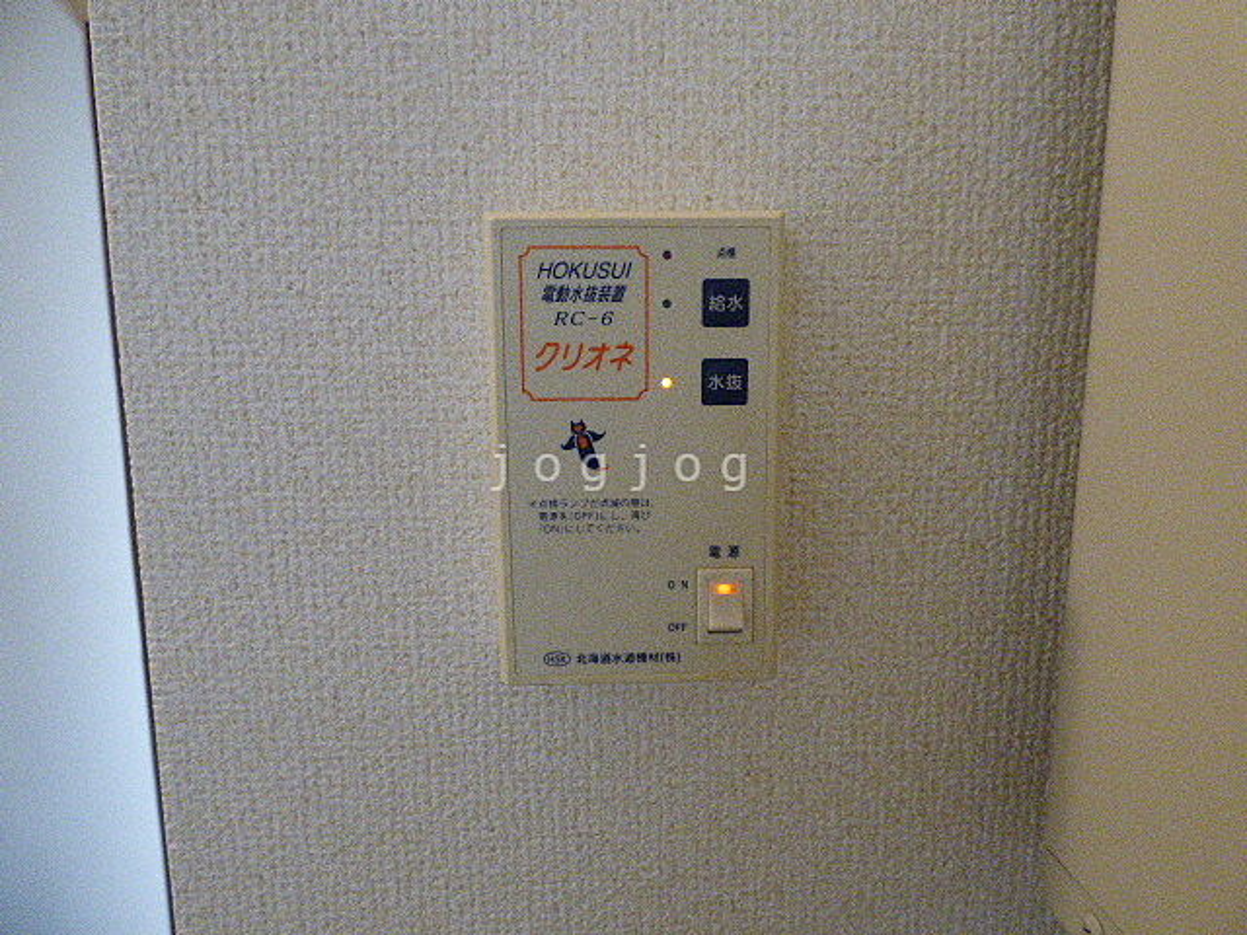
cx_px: 624
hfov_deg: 81.7
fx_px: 720
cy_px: 468
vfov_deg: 66.0
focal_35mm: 20
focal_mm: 3.58
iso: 1000
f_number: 2.8
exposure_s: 1/250
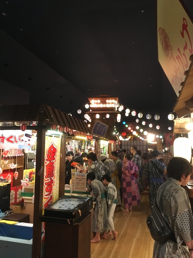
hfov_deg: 48.2
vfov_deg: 61.7
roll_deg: -0.2
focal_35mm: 29
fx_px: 216
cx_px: 96
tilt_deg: +9.3
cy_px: 129
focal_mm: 4.15
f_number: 2.2
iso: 200
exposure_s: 1/30
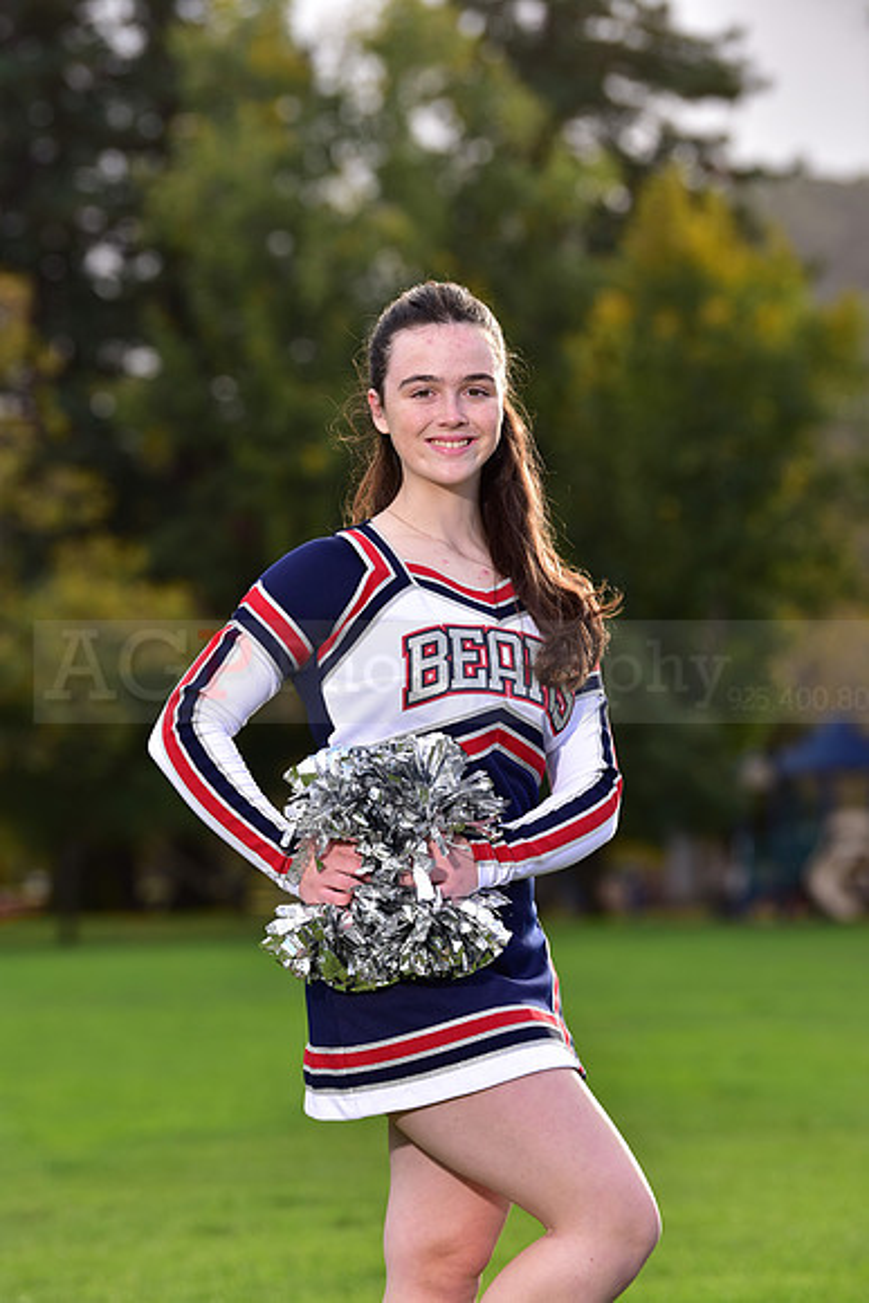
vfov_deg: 14.2
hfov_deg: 9.5
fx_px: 5247
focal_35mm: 145
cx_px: 434
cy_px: 652
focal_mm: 145
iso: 160
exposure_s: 1/250
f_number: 4.5
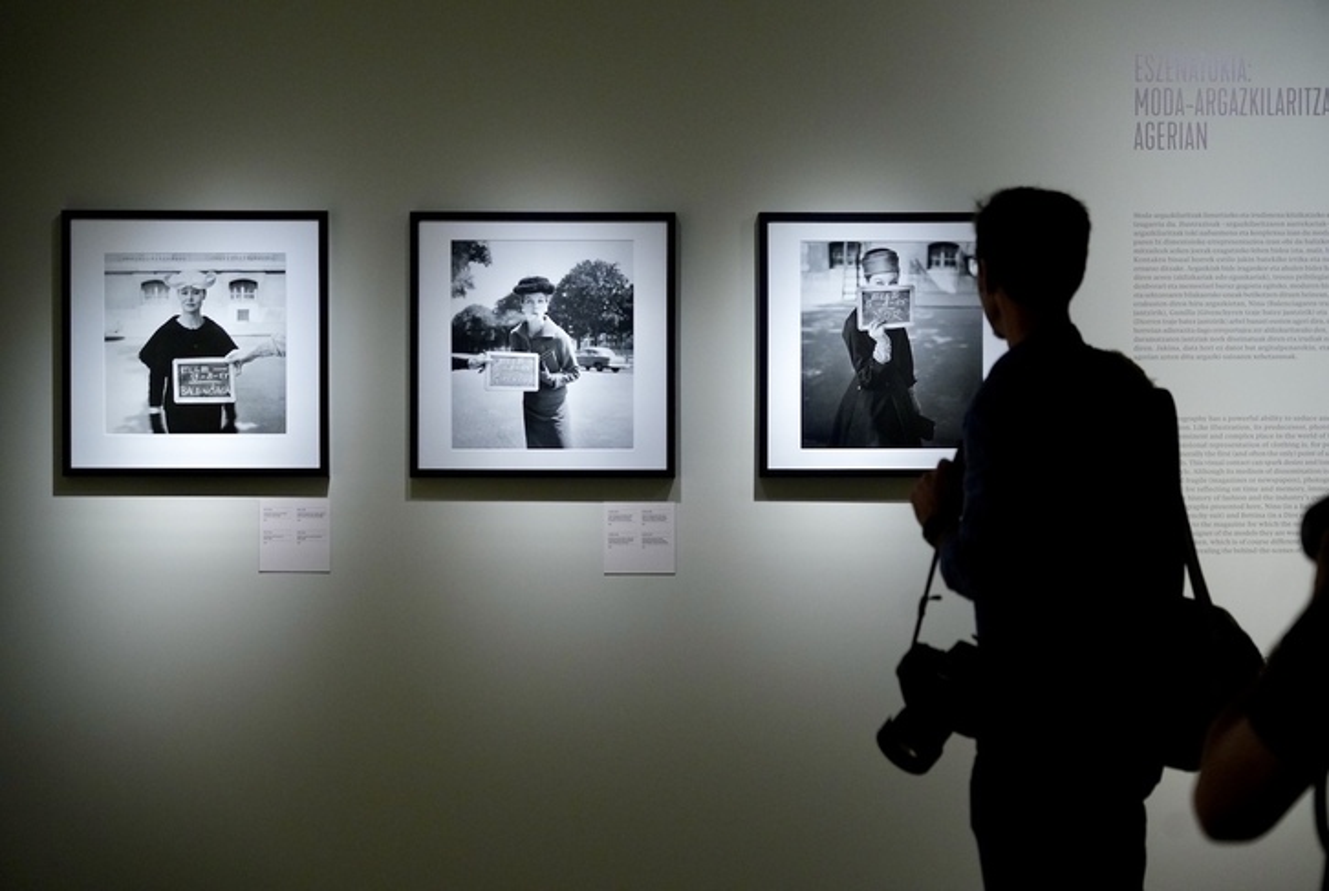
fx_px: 3033
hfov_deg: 24.7
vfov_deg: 16.7
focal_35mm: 82
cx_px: 664
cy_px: 446
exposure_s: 1/80
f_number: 4
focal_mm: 82
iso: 2500
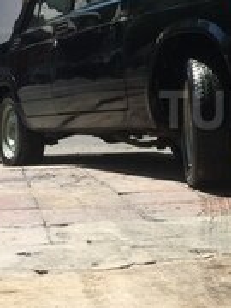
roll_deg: -2.0
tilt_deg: -2.5
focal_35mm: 80
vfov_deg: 24.3
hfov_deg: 17.4
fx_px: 712
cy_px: 110
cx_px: 291
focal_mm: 4.15
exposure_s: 1/1325
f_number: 2.2
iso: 32
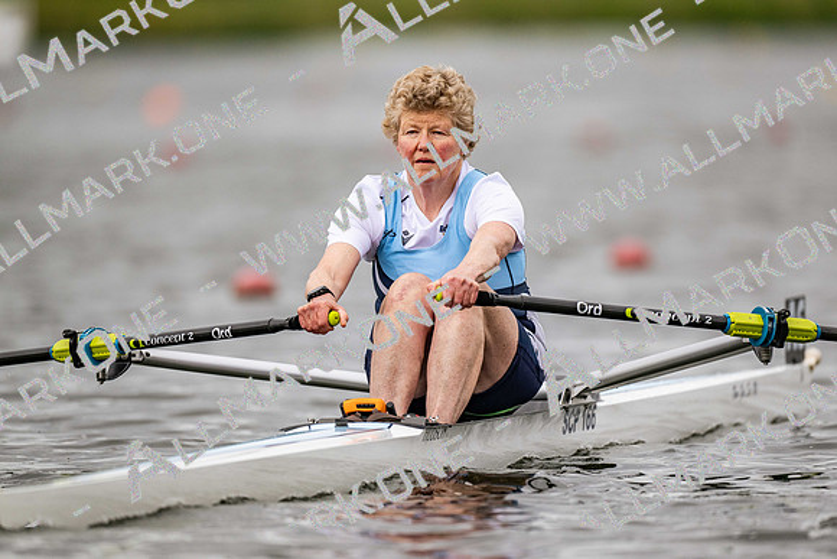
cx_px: 418
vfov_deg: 2.3
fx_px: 13953
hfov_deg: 3.4
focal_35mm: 600
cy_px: 280
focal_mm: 600
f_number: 4
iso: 640
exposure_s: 1/2500
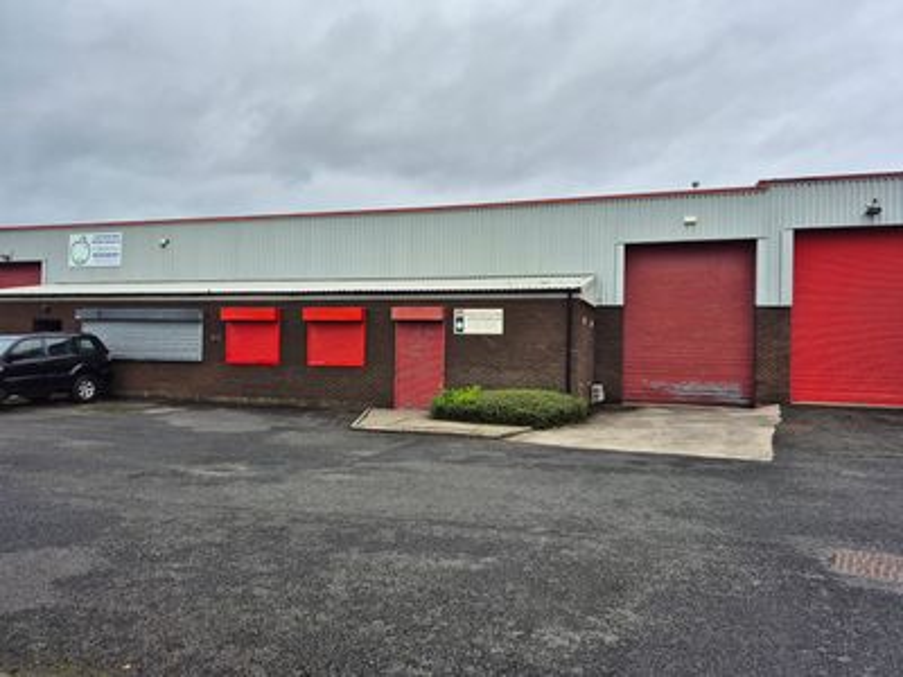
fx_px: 600
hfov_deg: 73.9
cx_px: 452
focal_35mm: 23
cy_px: 338
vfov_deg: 58.9
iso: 25
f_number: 1.8
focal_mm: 5.4
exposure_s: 1/343
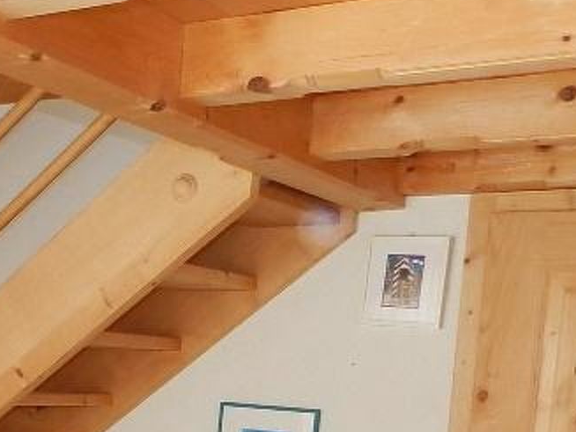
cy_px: 508
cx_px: -76
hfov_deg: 24.9
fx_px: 1198
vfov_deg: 19.4
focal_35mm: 72
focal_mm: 4
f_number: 3.4
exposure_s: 1/60
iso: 160
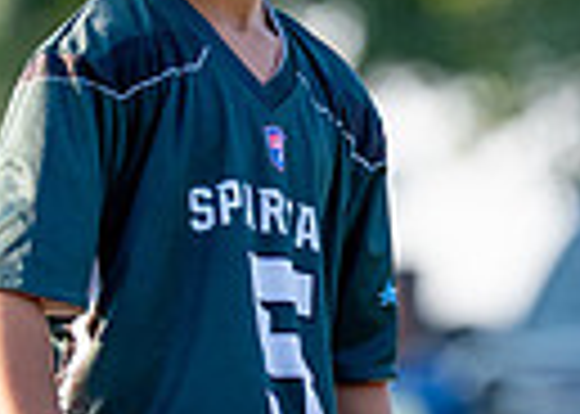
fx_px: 15904
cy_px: 98
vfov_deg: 1.5
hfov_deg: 2.1
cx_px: 290
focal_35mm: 966
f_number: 2.8
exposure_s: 1/2000
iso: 250
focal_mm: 157
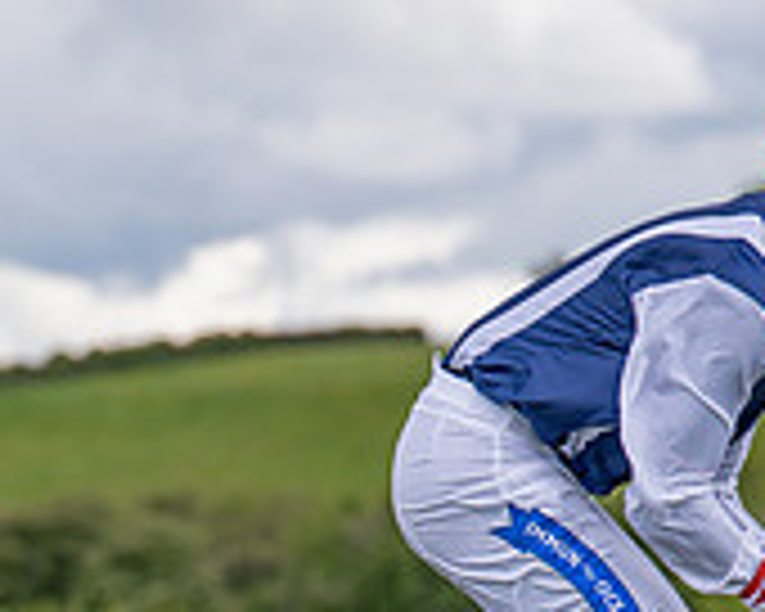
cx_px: 258
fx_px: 9464
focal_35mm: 418
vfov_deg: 3.7
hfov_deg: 4.6
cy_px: 1041
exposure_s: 1/2000
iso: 200
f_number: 2.8
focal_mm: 95
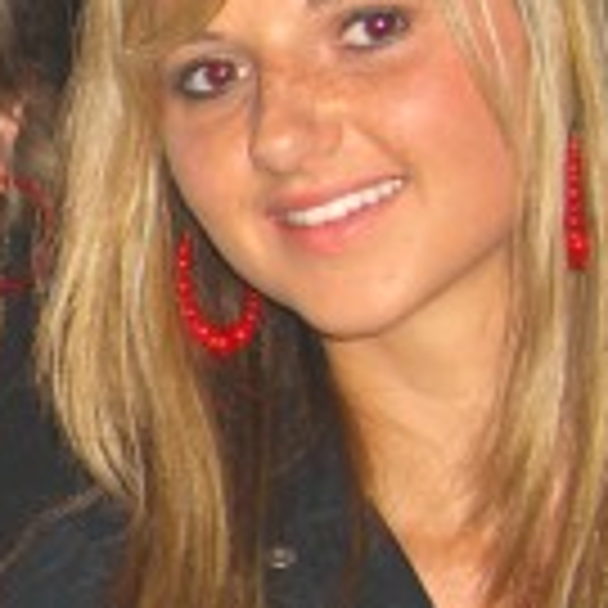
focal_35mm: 149
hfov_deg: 11.0
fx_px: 2961
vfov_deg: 11.7
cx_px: -468
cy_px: 428
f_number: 2.8
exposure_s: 1/60
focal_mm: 7.9
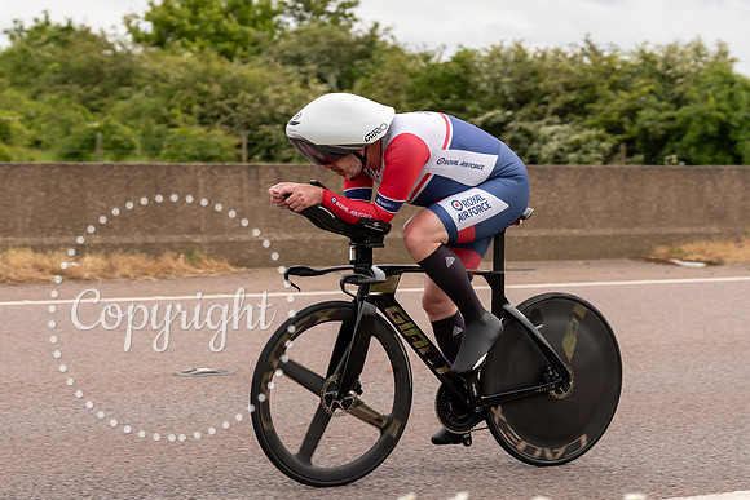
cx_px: 380
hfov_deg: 22.5
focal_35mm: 90
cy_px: 186
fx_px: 1884
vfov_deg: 15.1
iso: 125
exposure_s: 1/800
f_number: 4
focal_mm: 70
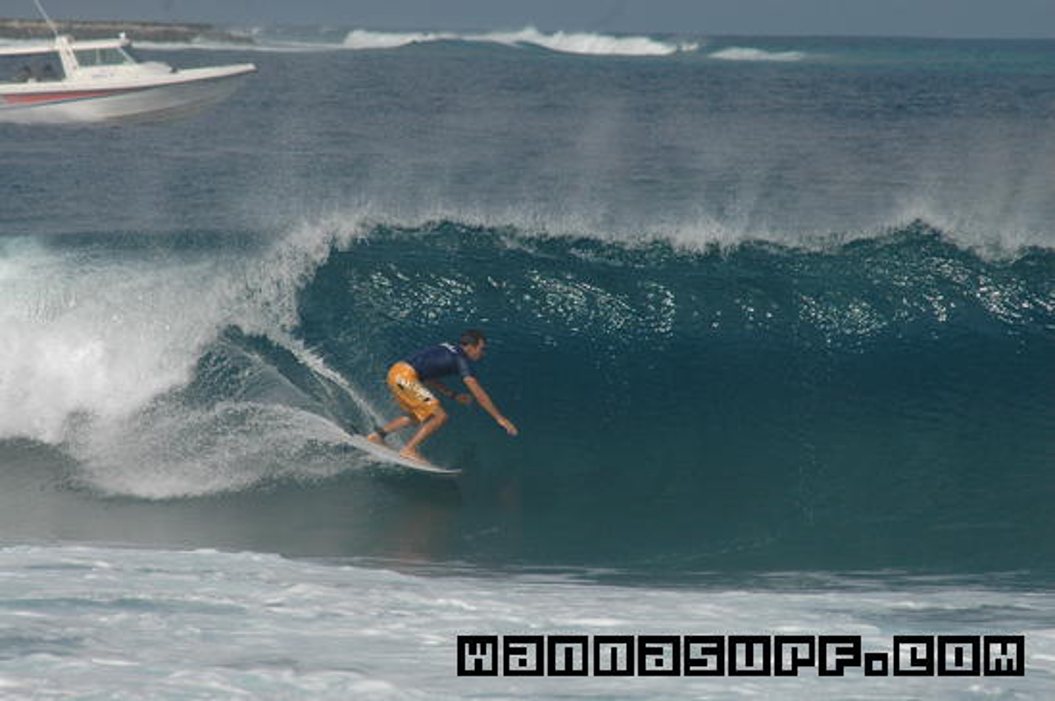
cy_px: 350
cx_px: 528
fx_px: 13175
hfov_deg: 4.6
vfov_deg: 3.0
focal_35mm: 450
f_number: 7.1
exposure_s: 1/2500
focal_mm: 300
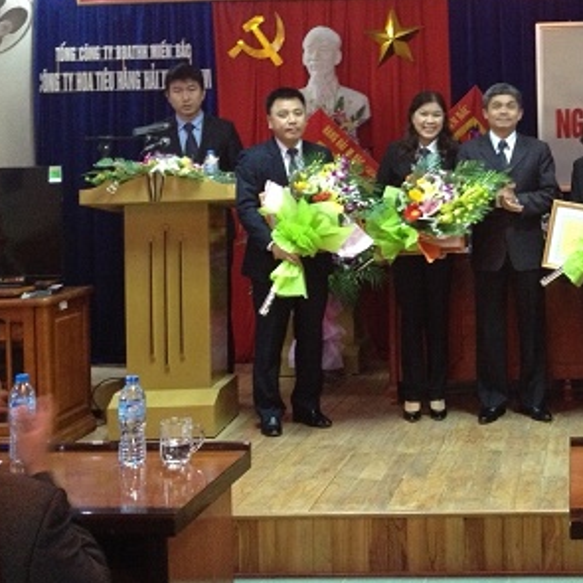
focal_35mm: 63
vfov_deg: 26.9
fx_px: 1200
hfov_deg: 26.5
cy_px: 146
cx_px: 516
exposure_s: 1/20
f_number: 2.4
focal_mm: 4.28
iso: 320
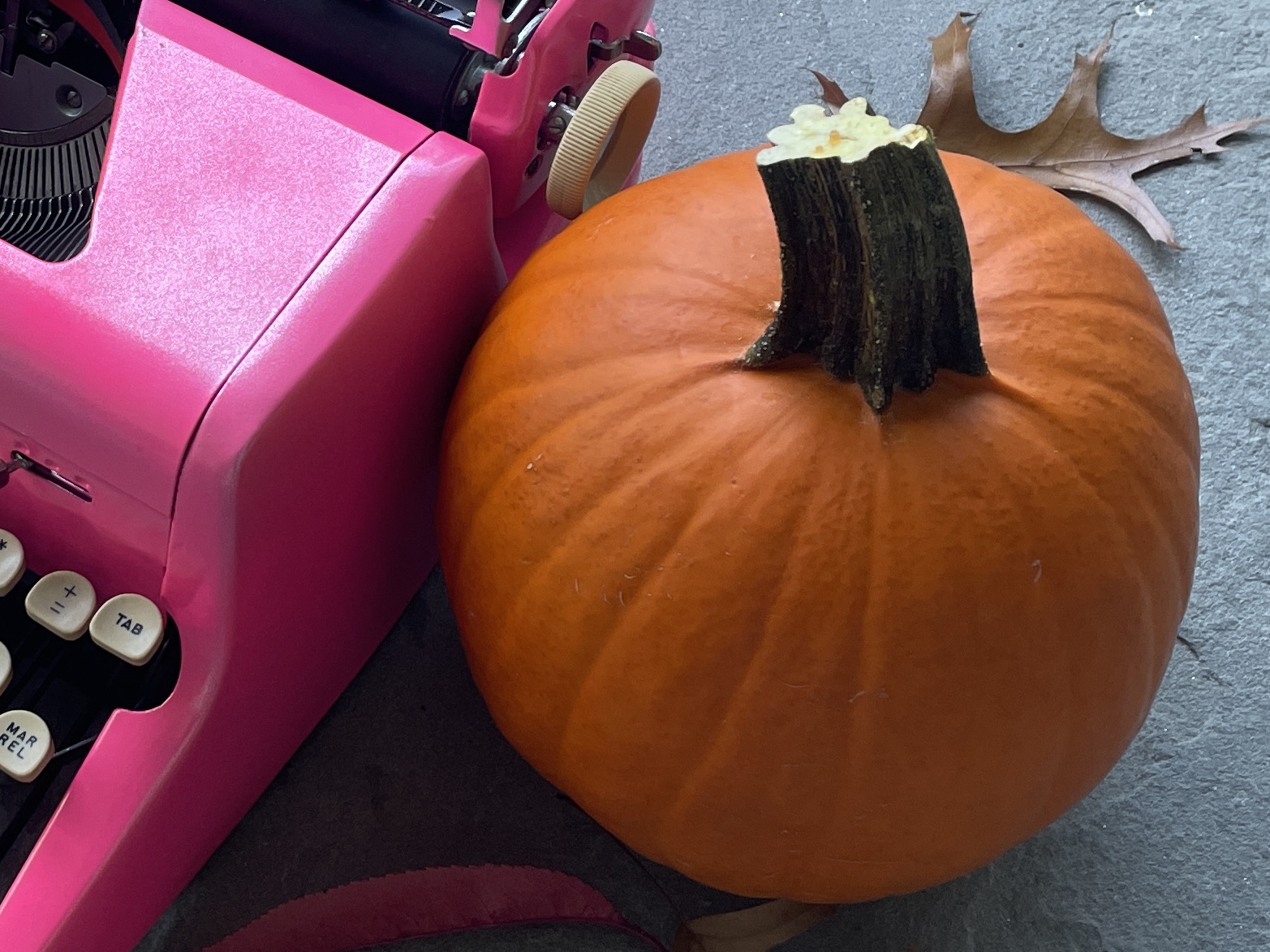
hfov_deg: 28.1
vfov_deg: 21.9
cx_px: 183
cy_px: 387
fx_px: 2458
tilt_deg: -60.4
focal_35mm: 67
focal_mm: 4.2
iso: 80
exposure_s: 1/121
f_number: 1.6
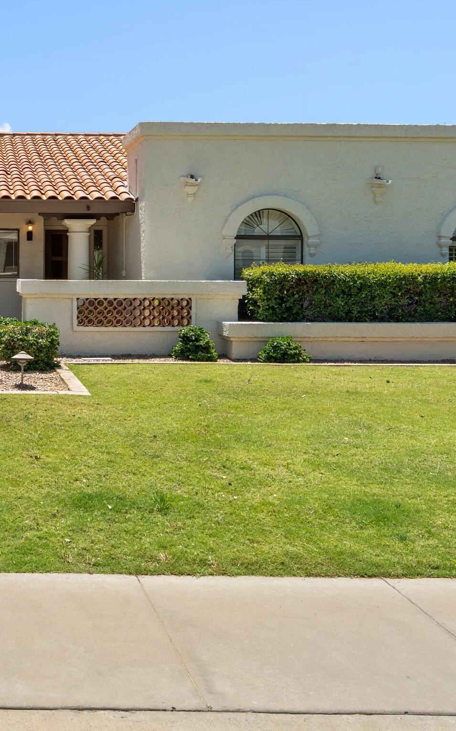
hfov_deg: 29.4
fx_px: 796
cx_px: -25
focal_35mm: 40
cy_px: 269
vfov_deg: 48.8
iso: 640
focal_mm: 20
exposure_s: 1/320
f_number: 8
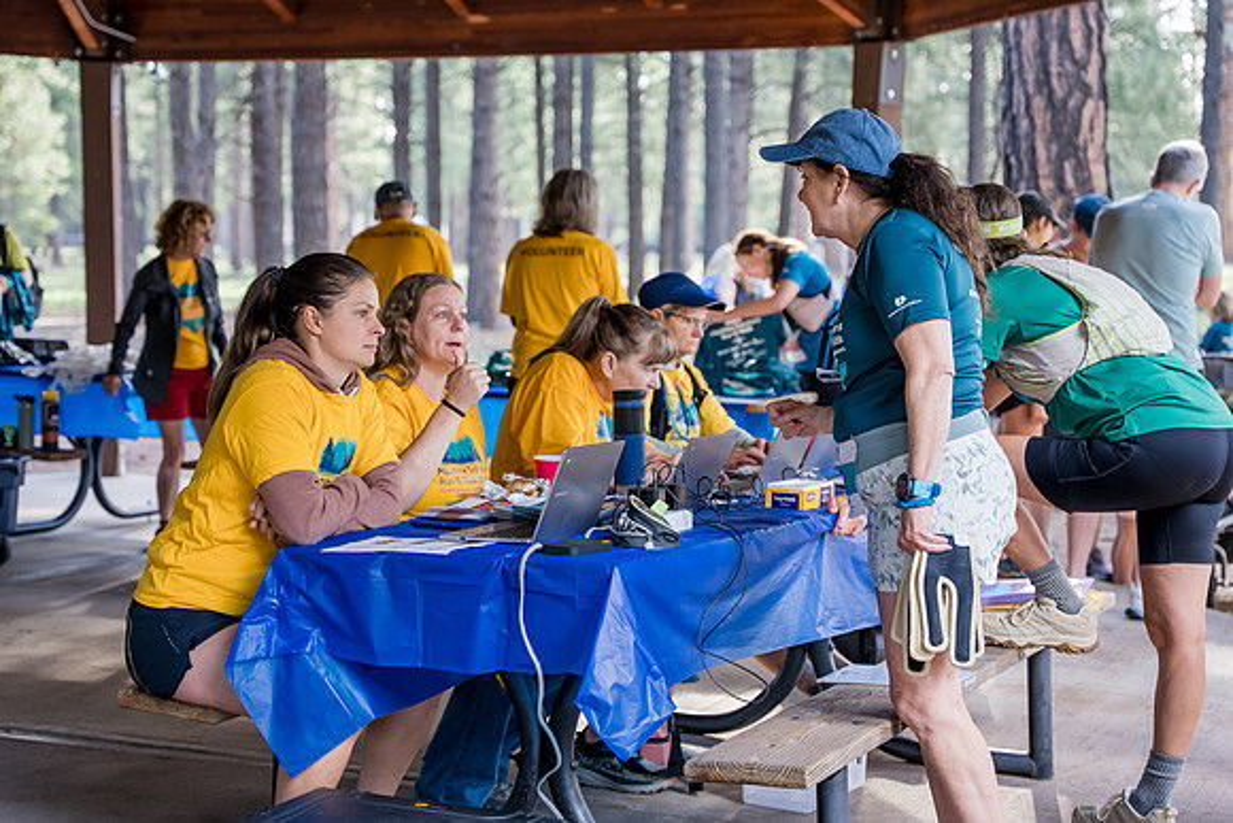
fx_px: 2083
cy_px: 412
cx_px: 616
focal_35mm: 61
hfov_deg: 33.0
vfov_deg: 22.3
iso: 400
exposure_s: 1/80
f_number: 3.2
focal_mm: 60.8
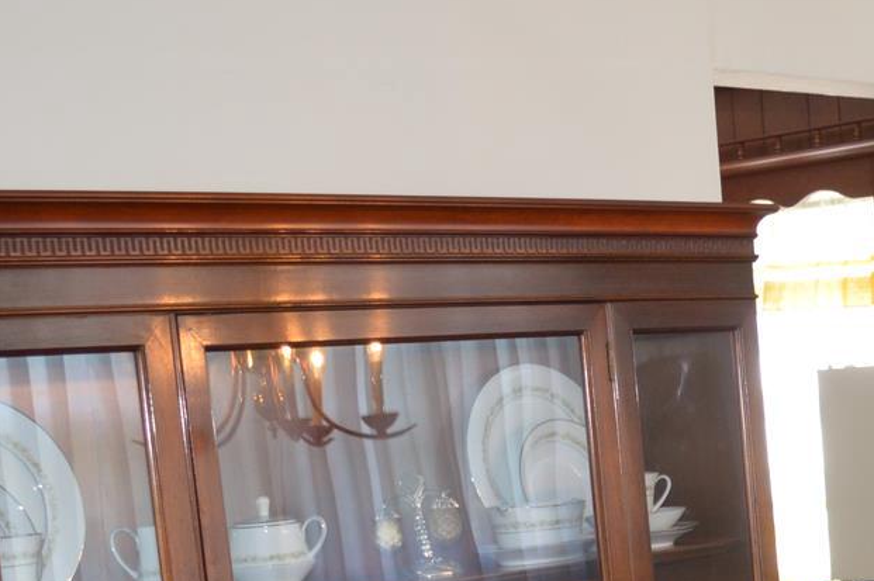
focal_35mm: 89
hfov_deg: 21.9
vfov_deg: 14.5
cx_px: 898
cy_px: 812
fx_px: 2159
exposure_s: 1/60
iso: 500
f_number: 3.5
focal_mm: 18
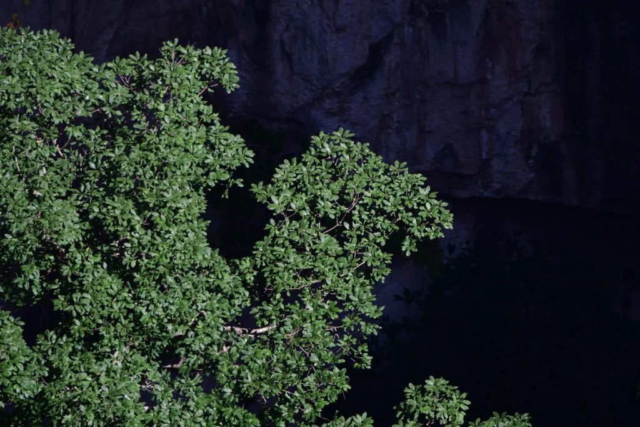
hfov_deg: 2.3
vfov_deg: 1.5
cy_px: 214
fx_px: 16001
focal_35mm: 900
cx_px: 320
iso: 640
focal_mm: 600
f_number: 6.3
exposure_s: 1/1600
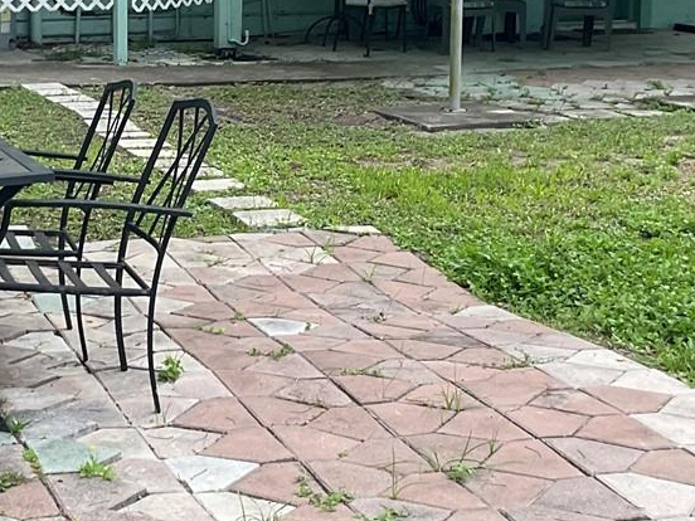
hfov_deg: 23.0
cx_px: 164
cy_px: 146
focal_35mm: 84
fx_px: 1687
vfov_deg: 17.5
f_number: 1.8
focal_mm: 3
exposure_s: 1/120
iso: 64
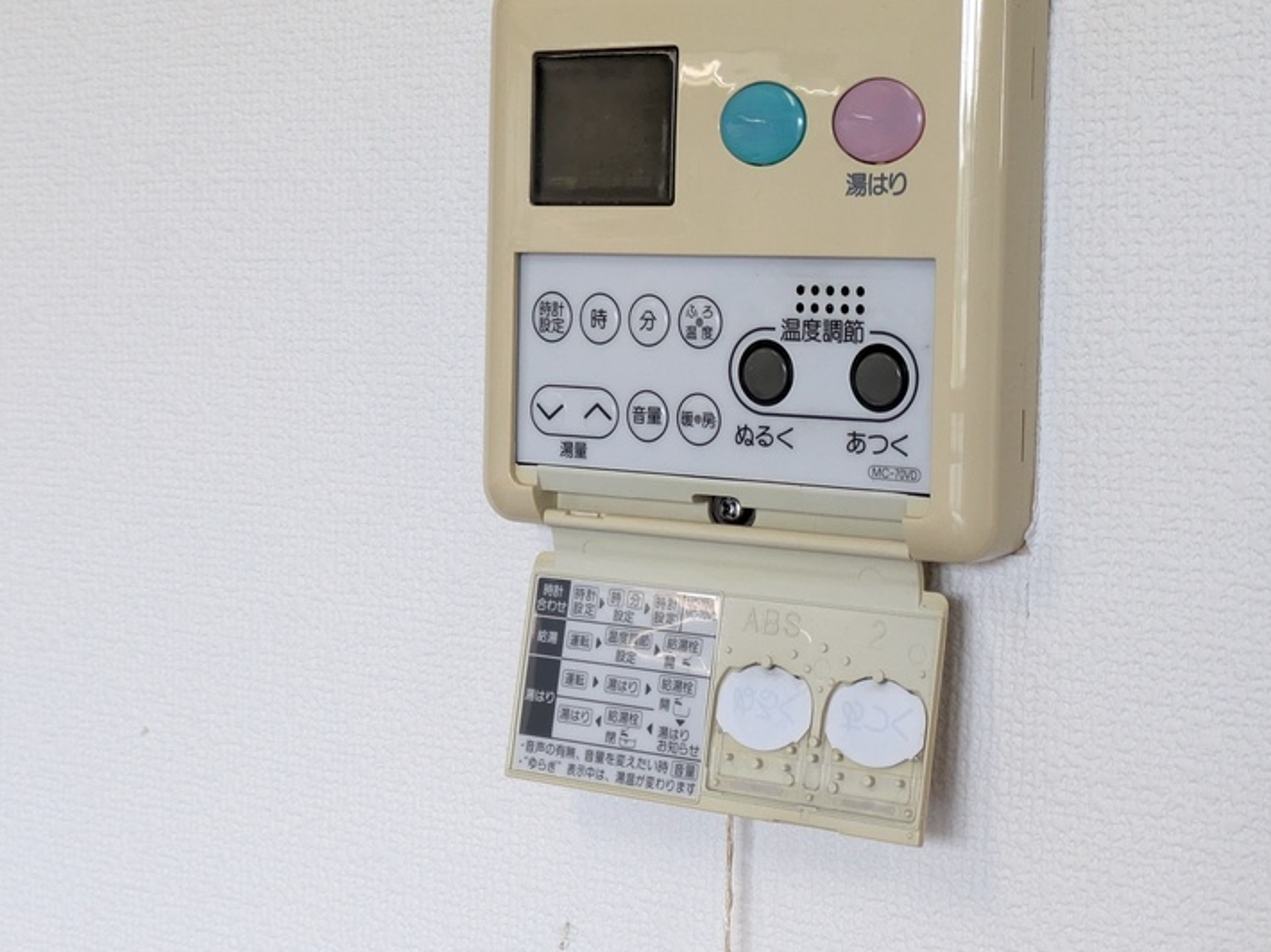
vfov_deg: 21.2
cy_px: 345
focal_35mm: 69
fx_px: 2533
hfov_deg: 28.2
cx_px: 704
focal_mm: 5.43
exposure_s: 1/120
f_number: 1.89
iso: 164
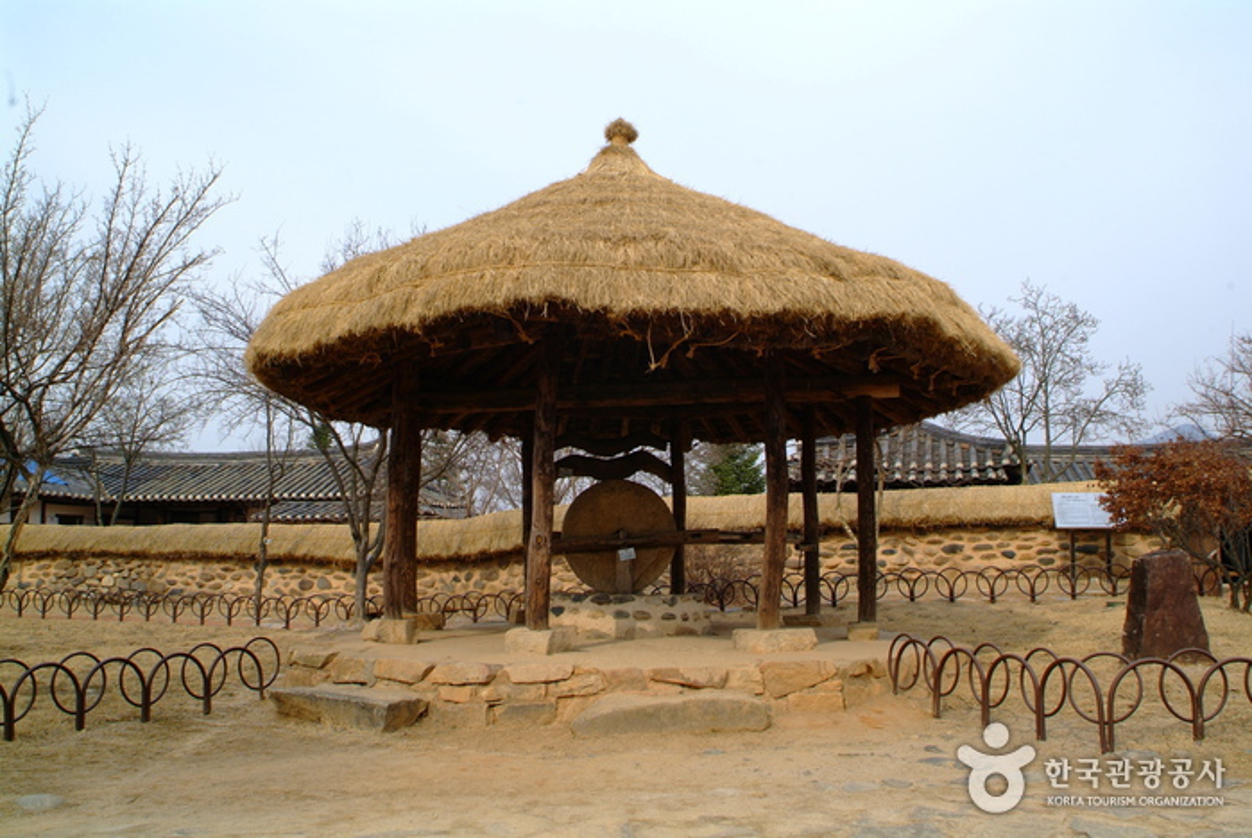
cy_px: 419
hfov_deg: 61.9
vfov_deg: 43.7
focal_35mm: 30
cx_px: 626
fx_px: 1045
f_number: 8
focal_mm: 20
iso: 100
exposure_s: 1/125
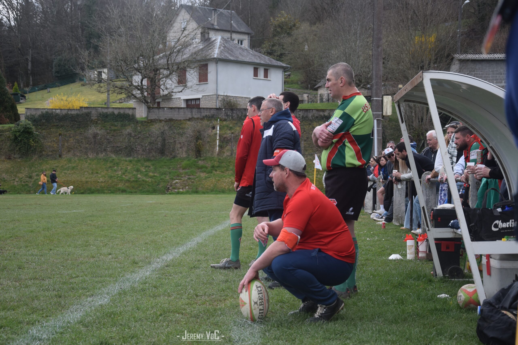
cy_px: 172
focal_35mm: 72
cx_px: 259
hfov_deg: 28.1
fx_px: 1036
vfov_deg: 18.9
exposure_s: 1/1000
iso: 450
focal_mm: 48
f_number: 4.8
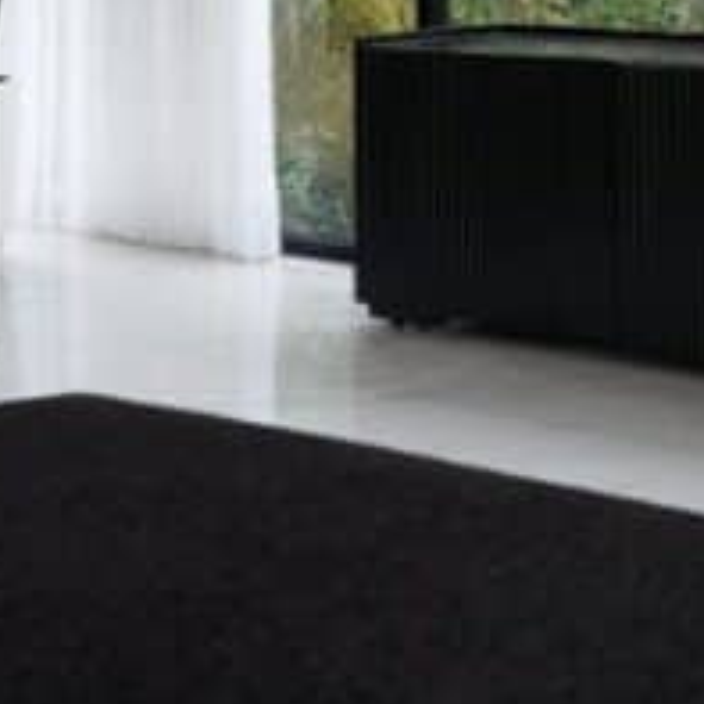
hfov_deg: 20.5
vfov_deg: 19.6
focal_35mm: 84
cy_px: -105
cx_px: 204
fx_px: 1933
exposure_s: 1/60
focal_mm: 19
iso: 400
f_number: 5.6
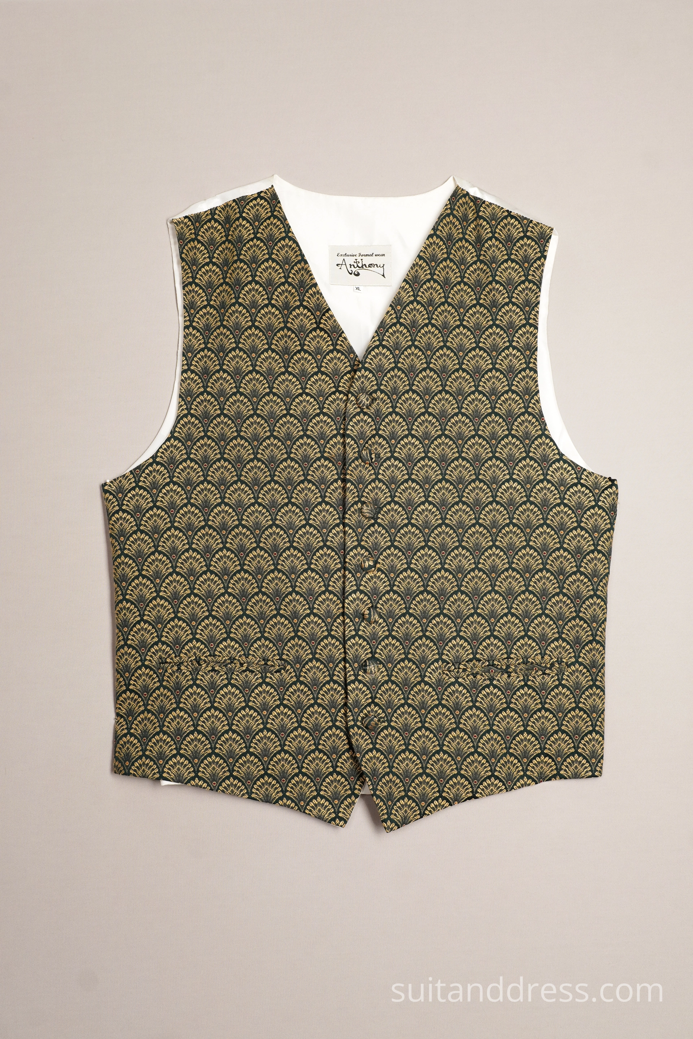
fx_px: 1386
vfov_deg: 41.1
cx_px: 346
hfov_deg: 28.1
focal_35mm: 48
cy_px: 520
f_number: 8
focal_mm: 32
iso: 400
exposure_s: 1/30
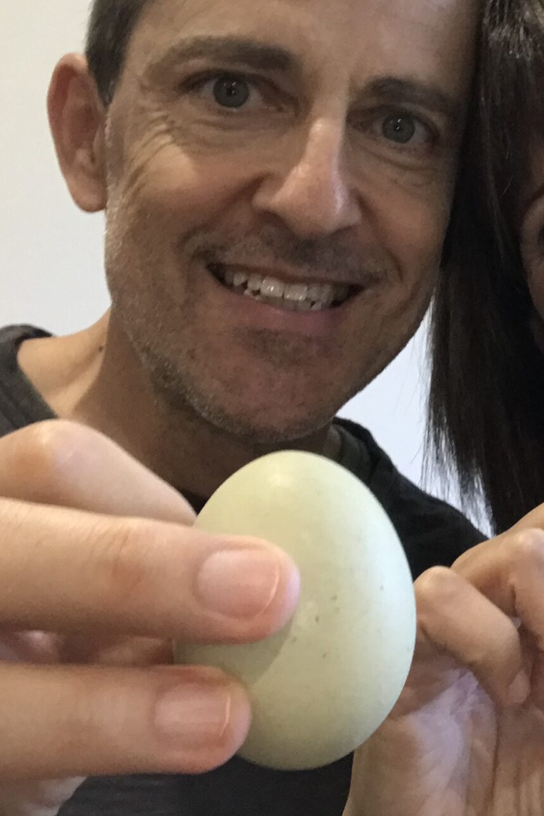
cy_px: 239
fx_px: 1496
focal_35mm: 66
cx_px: 643
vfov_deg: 30.2
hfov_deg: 19.5
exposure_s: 1/30
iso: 125
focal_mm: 2.87
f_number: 2.2
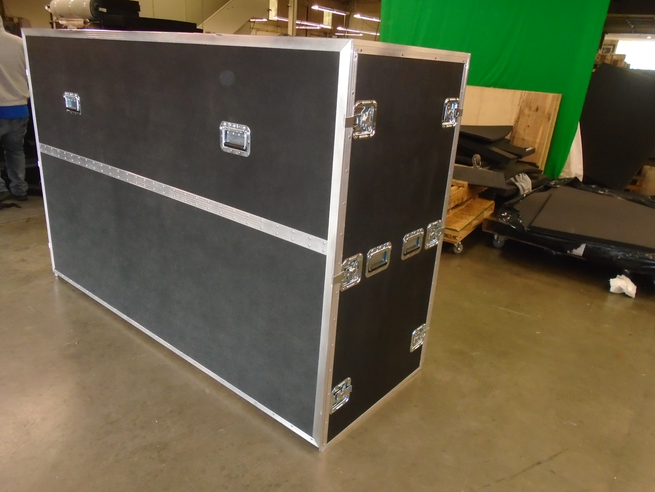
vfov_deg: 53.1
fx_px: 492
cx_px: 328
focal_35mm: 26
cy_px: 246
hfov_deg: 67.3
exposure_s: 1/30
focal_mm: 4.6
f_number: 3.2
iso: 400
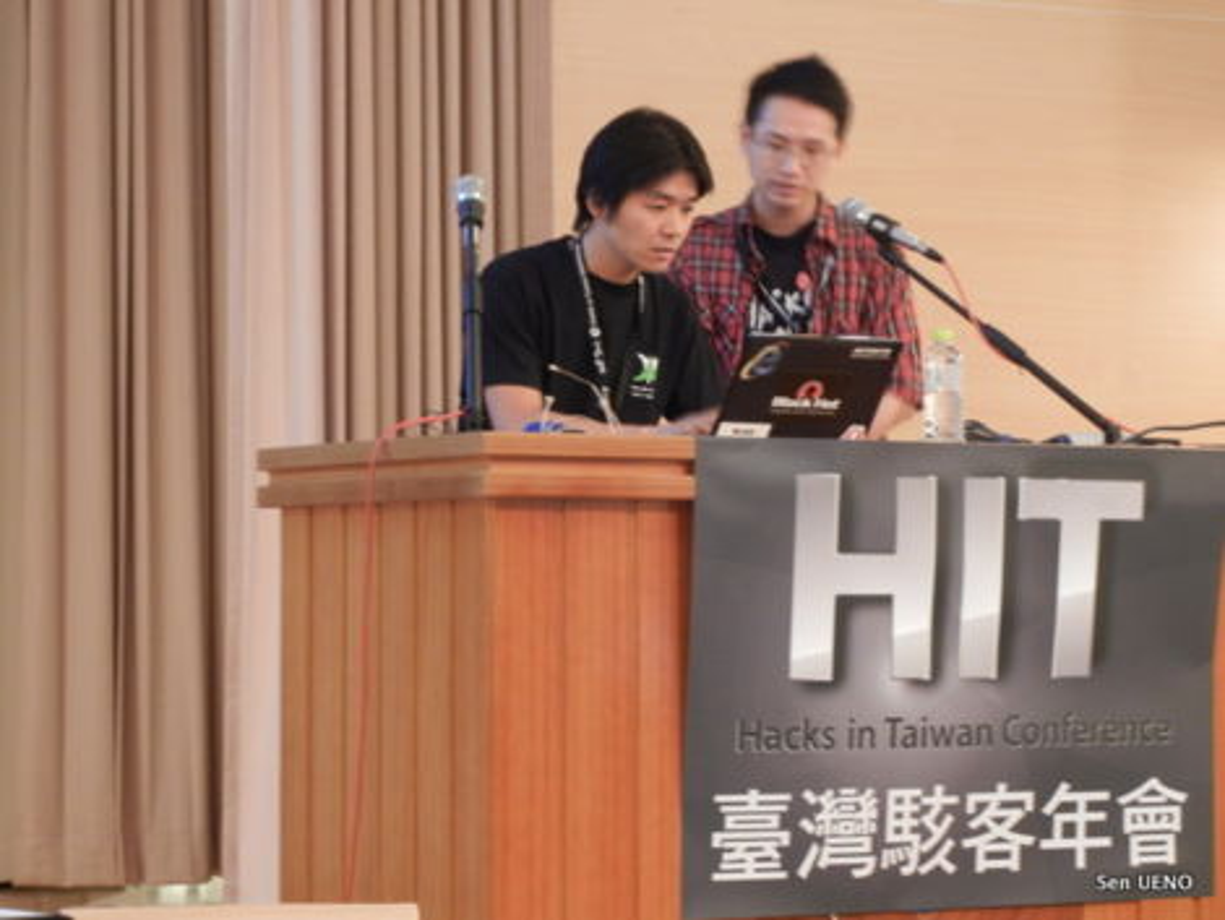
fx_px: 4107
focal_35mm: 116
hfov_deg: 17.0
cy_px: 460
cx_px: 612
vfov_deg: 12.8
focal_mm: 20.9
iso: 400
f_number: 4.6
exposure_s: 1/1.7
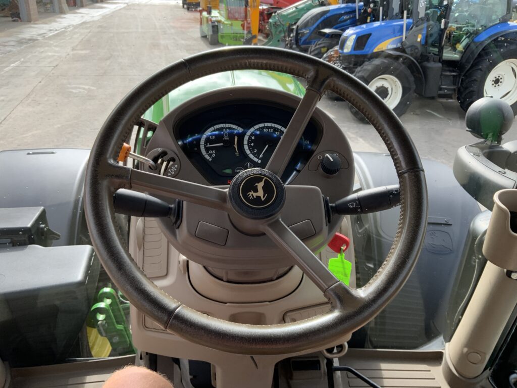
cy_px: 194
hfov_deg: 61.7
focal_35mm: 29
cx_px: 258
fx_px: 433
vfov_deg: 48.2
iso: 16
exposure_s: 1/305
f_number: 1.8
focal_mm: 3
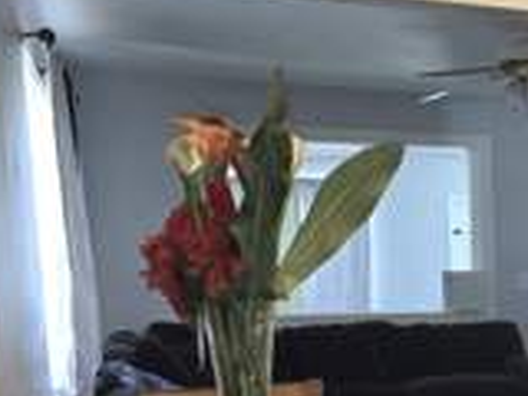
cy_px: 441
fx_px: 1052
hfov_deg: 25.3
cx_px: 637
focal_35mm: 69
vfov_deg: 20.3
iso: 125
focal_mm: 6.3
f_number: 1.7
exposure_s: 1/24
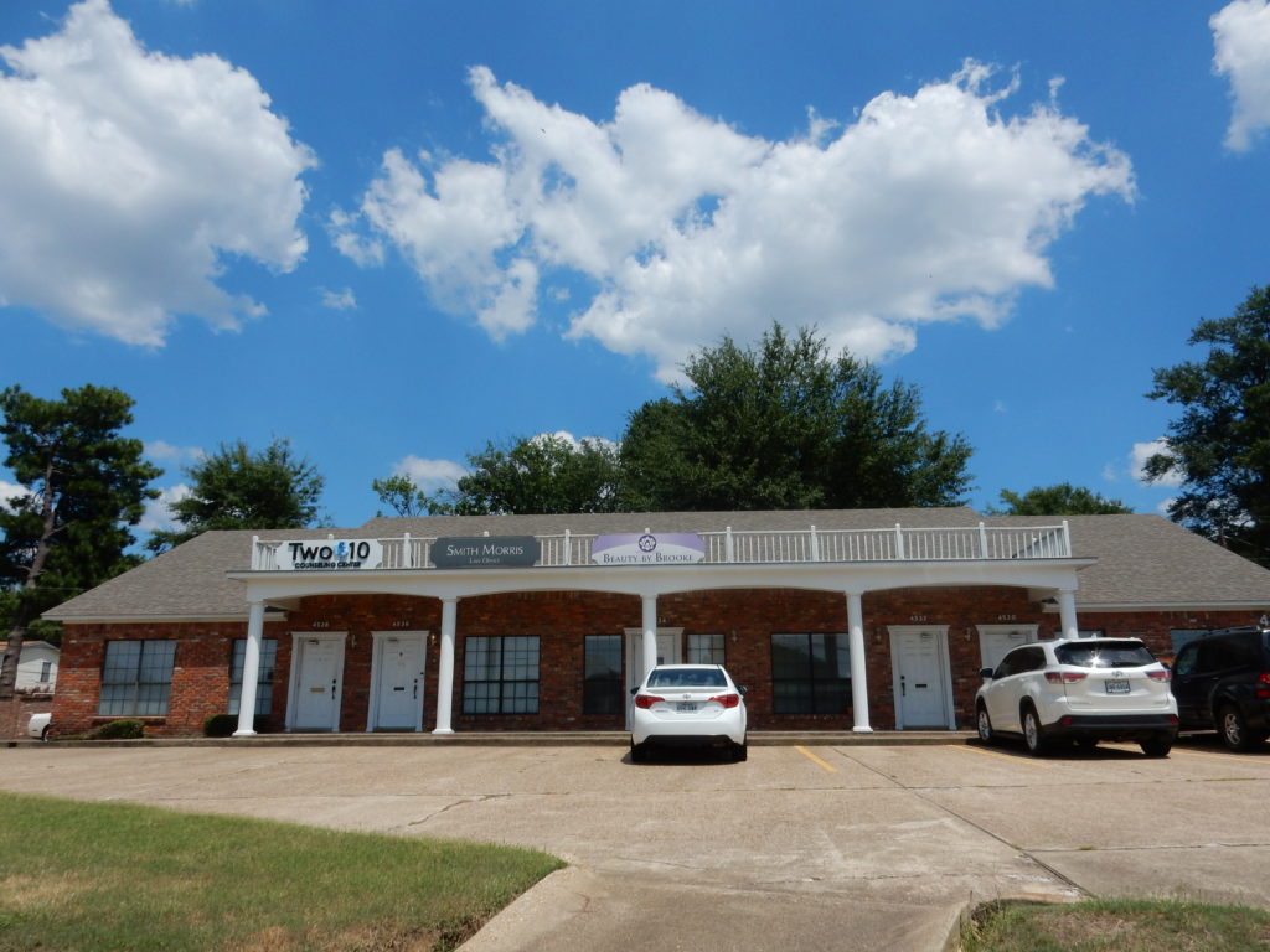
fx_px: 917
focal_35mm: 25
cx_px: 635
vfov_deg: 54.9
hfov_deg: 69.4
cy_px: 476
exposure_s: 1/2000
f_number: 4.2
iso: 125
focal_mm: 4.5
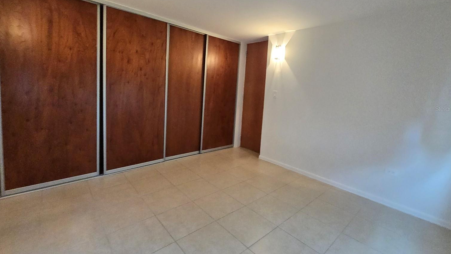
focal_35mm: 15
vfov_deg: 70.2
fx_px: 179
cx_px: 225
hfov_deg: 103.0
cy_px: 108
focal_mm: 2.2
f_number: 2.2
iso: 640
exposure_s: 1/60
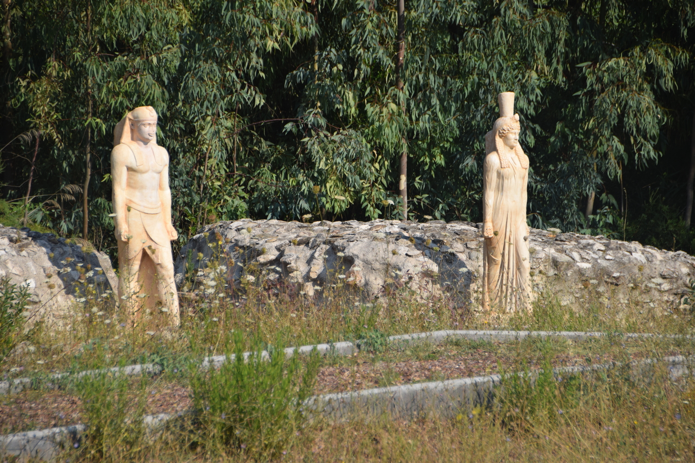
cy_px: 232
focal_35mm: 210
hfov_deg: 9.8
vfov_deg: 6.5
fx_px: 4054
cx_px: 348
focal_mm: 140
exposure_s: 1/800
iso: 200
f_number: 7.1
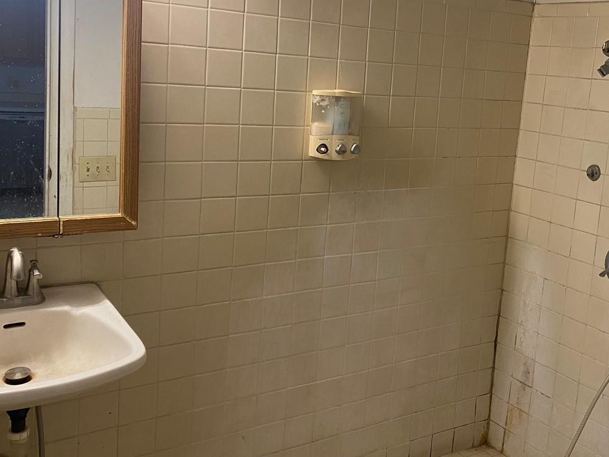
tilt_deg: -9.6
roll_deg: -3.8
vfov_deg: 34.2
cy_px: 167
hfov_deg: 44.3
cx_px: 391
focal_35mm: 42
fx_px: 739
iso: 125
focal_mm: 4.25
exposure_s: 1/60
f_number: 1.8
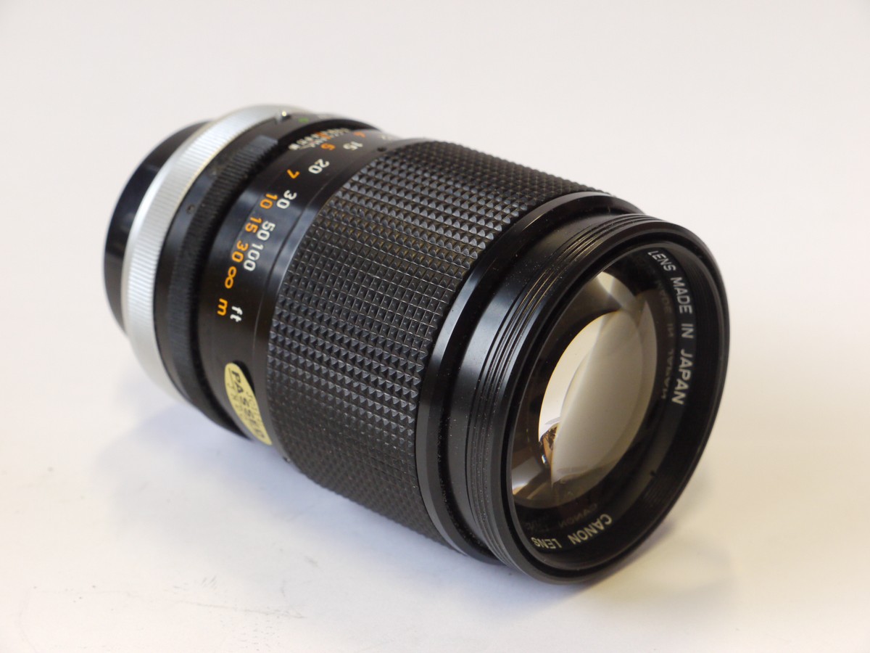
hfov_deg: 21.8
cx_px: 435
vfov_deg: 16.4
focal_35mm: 90
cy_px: 326
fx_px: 2262
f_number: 8
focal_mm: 45
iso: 800
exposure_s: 1/50
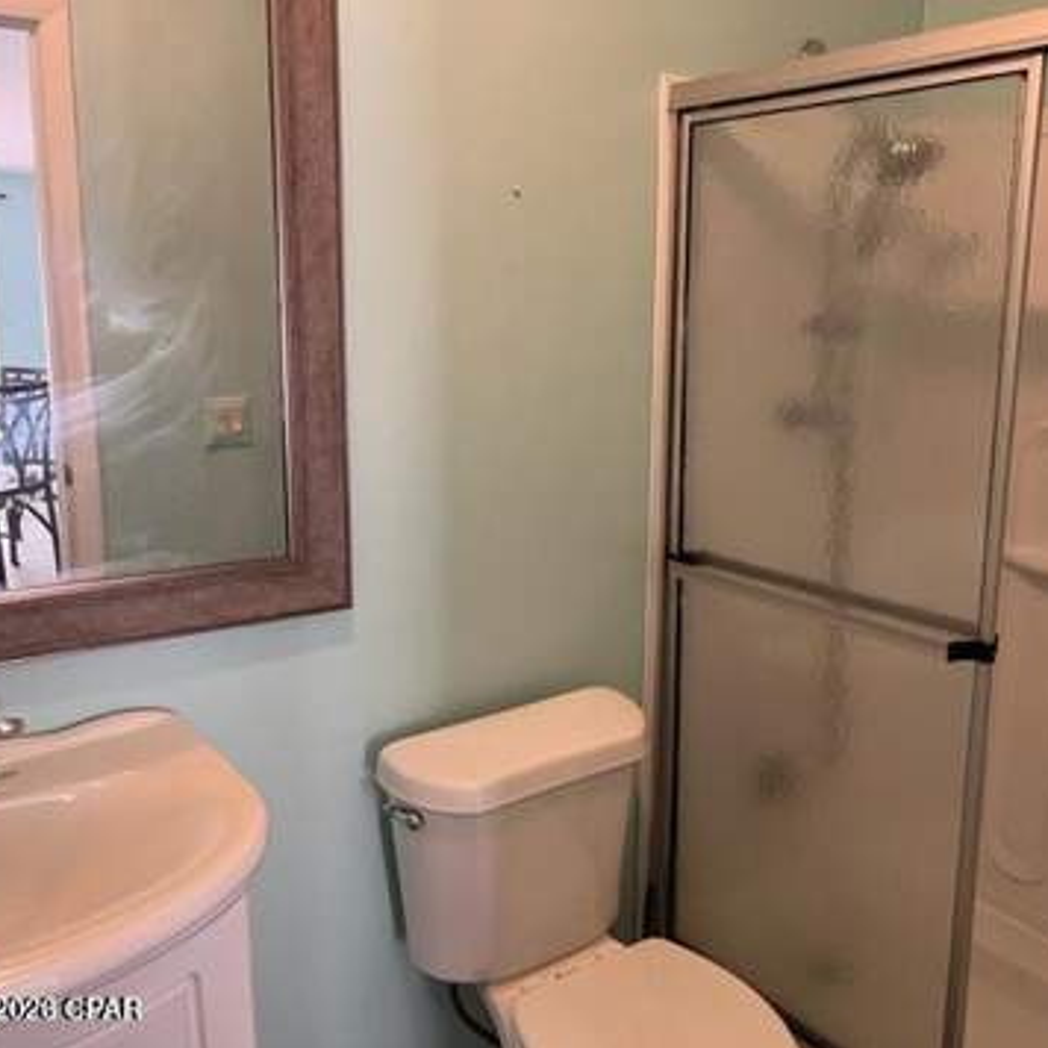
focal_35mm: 31
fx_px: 1062
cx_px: 665
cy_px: 527
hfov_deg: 51.9
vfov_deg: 52.5
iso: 200
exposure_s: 1/60
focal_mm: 5.1
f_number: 1.6
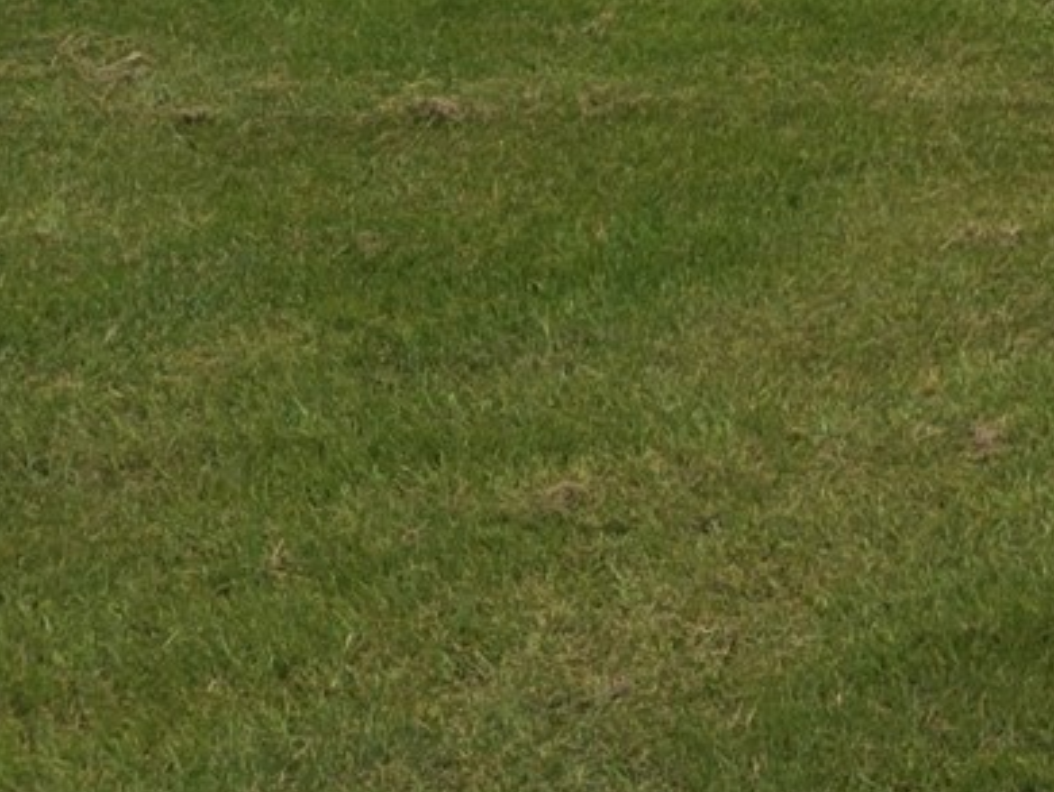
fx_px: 3839
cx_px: 2143
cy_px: -957
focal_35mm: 126
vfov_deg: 10.5
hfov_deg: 13.3
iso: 240
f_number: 1.8
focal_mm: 8.67
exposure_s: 1/8000
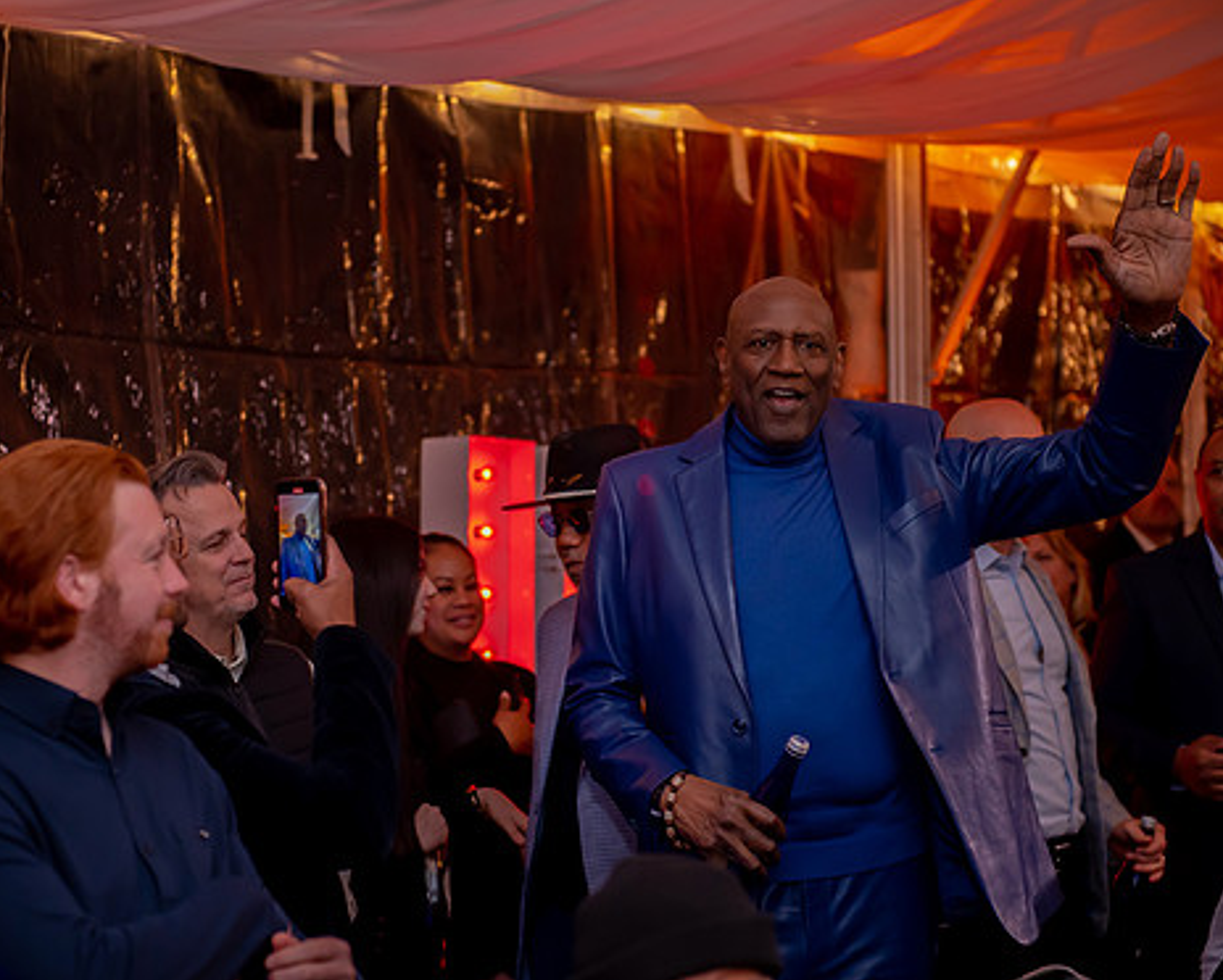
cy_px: 477
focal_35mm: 82
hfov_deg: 23.3
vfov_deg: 18.7
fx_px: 2971
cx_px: 564
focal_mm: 70
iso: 3200
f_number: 2.8
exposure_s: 1/320
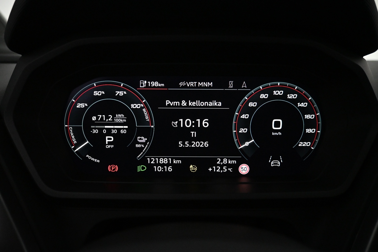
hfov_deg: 73.7
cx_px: 189
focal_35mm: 24
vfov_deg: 53.1
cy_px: 126
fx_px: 252
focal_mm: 16
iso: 4000
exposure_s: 1/160
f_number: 3.5
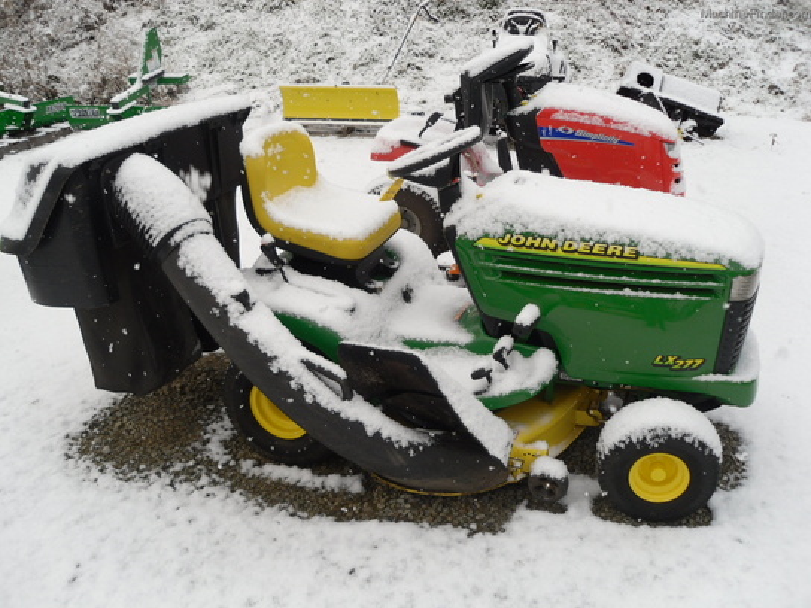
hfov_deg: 54.0
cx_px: 406
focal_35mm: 34
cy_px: 304
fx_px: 797
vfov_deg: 41.8
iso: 80
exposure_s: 1/346
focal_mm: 6
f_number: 2.8
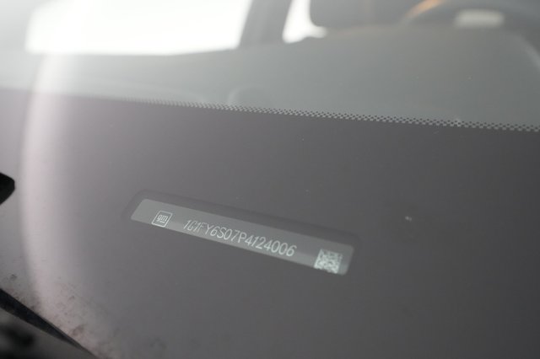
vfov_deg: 46.4
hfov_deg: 65.5
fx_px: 420
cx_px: 270
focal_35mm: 28
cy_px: 180
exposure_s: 1/80
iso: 6400
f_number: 5.6
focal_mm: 28
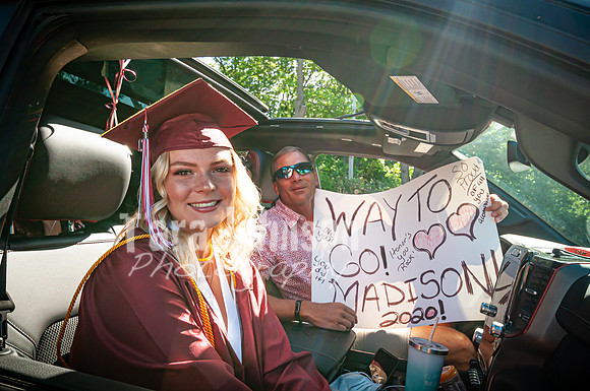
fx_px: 417
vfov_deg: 50.3
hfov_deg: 70.5
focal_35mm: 26
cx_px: 295
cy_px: 196
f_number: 8
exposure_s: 1/250
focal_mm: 17
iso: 200
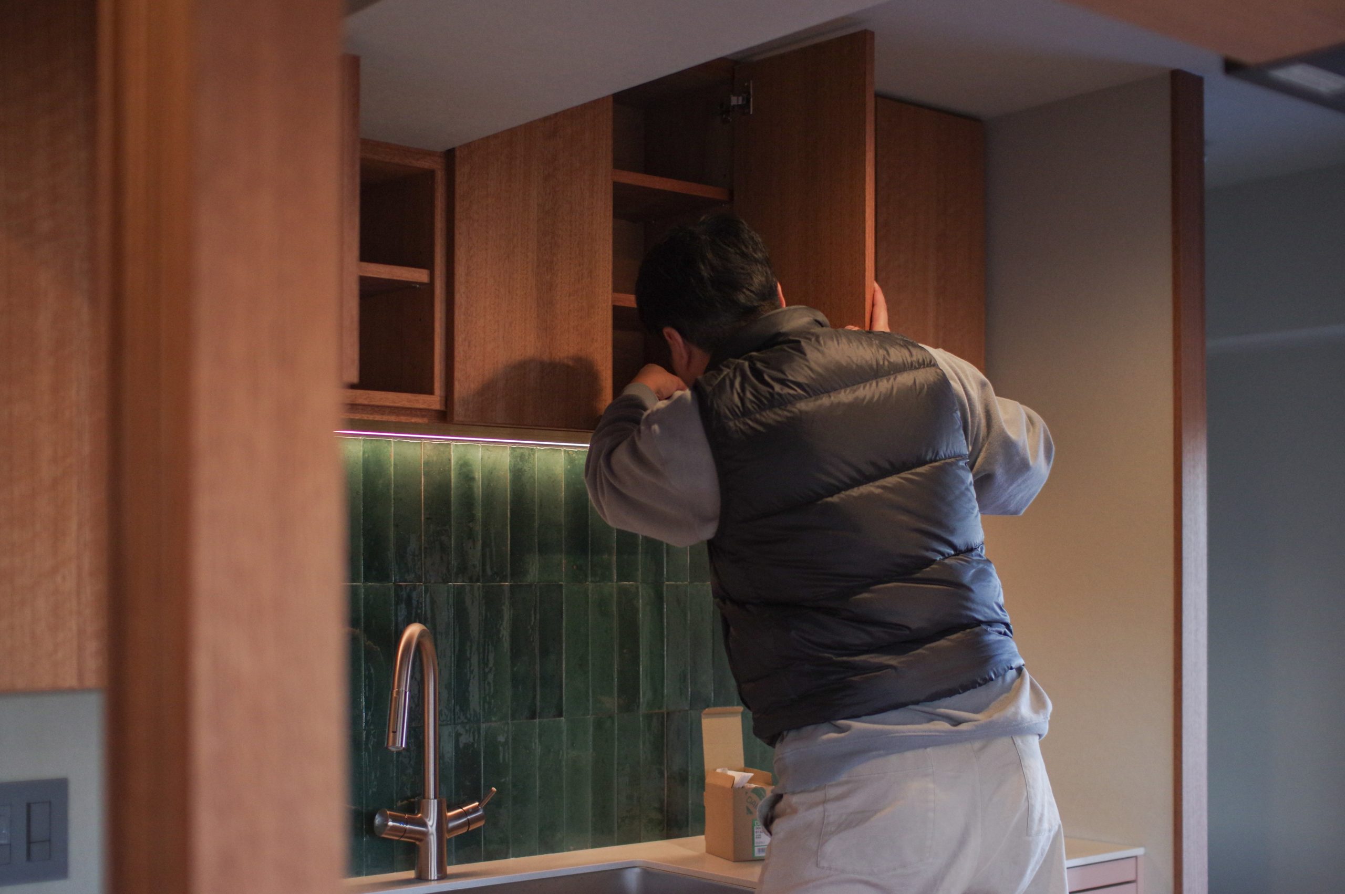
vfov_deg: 29.8
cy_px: 447
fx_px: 1680
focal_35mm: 45
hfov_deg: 43.6
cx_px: 672
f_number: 1.4
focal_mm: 30
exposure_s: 1/500
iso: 800
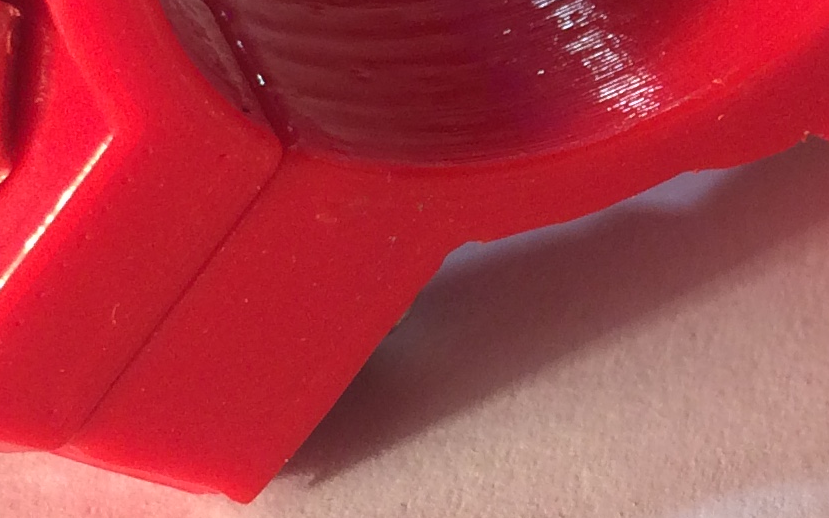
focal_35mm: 121
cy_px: -197
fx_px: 2734
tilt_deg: -30.9
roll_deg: -0.3
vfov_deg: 10.5
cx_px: 903
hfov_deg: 16.7
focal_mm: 4.15
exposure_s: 1/100
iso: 50
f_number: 2.2
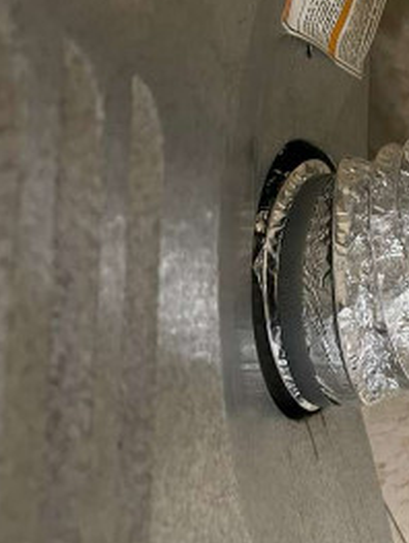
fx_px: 912
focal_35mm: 58
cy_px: 218
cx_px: 383
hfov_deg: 24.4
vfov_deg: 33.1
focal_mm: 4
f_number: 1.8
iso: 20
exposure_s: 1/695
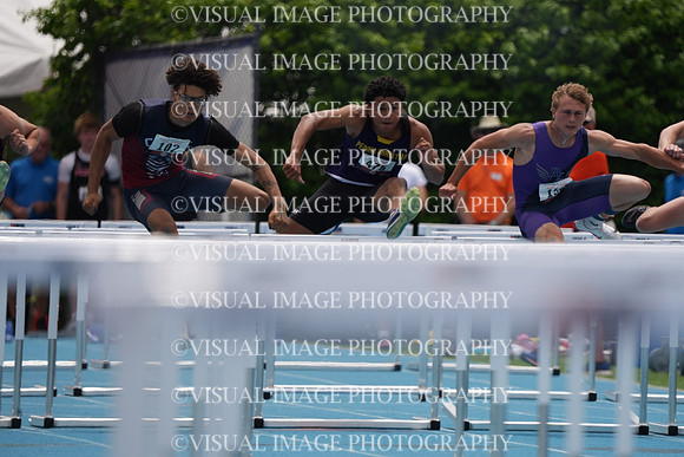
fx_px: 11402
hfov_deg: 3.4
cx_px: 342
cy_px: 228
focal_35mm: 600
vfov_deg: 2.3
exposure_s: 1/3200
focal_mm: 600
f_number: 6.3
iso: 500
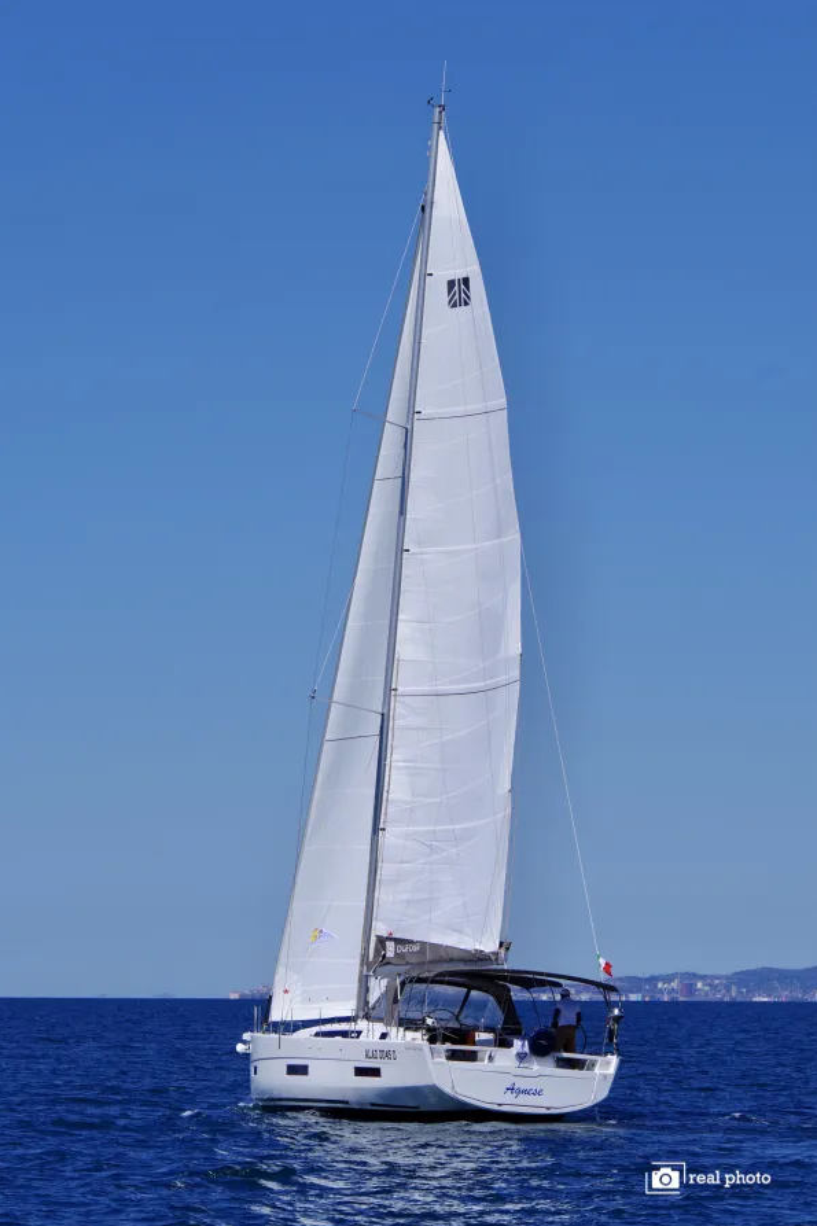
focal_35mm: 136
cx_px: 411
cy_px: 612
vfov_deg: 15.1
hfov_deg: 10.1
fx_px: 4631
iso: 200
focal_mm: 135
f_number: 13
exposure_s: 1/500
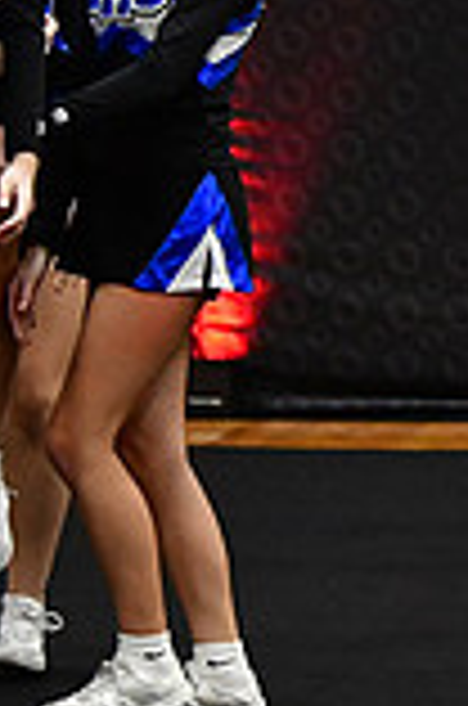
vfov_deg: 3.4
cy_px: 38
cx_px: 1287
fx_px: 11966
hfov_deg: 2.2
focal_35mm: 611
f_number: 3.5
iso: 4000
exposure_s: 1/500
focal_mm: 110
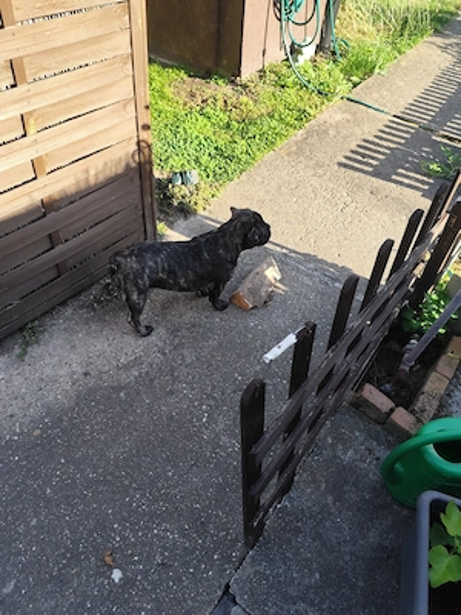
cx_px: 230
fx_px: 408
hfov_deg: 58.9
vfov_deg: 73.9
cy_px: 308
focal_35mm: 23
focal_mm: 6.14
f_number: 1.65
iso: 50
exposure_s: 1/174
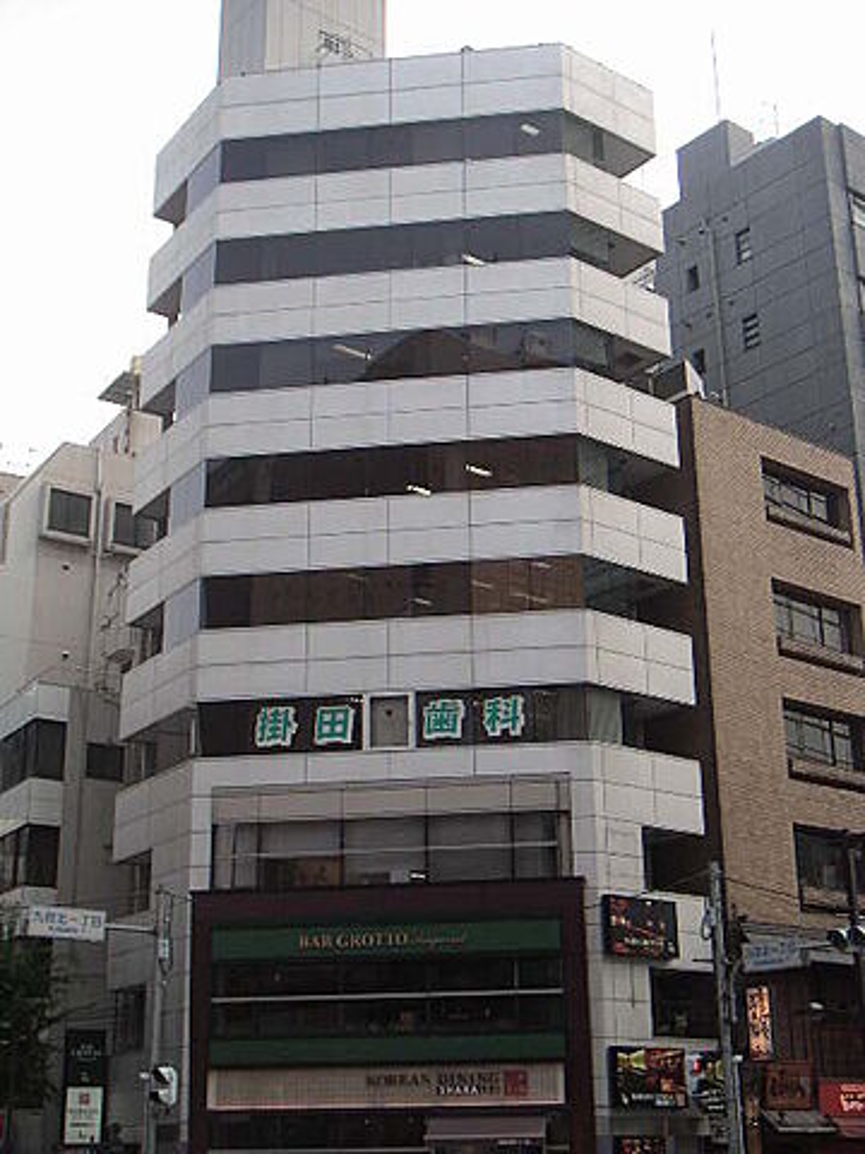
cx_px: 432
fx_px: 1533
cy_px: 577
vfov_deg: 41.2
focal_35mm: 46
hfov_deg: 31.5
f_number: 2.9
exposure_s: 1/380
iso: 50
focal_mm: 7.1
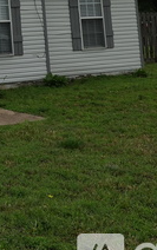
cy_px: -14
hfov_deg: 14.4
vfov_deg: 26.6
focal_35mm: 72
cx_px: -175
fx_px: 492
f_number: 4
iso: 125
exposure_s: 1/640
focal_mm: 7.6
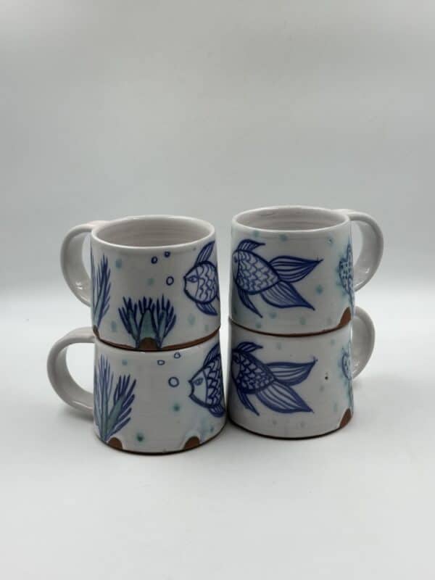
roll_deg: +0.5
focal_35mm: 48
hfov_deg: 30.3
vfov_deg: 39.7
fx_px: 804
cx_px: 218
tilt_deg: -18.7
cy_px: 290
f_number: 1.78
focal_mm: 6.86
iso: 64
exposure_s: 1/341
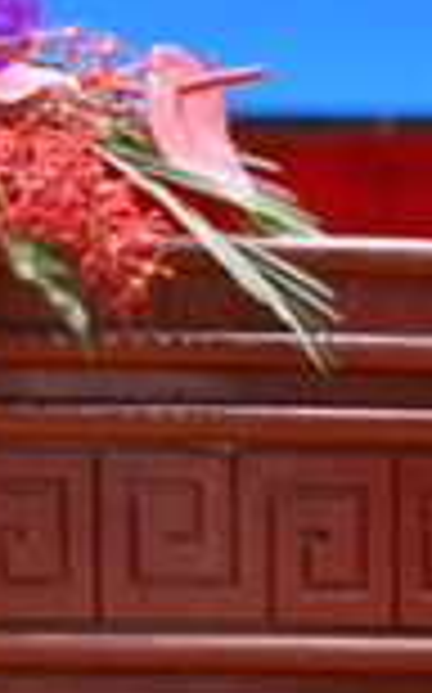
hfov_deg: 1.0
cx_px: -1080
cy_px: 70
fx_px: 23666
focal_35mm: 1254
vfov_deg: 1.7
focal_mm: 270
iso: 3200
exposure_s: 1/160
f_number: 6.3
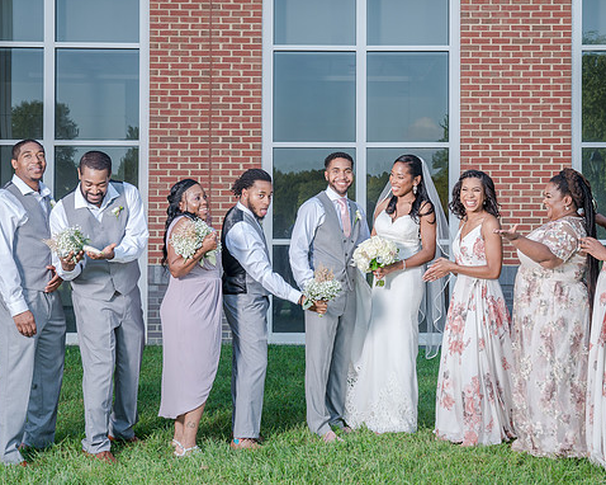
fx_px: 1165
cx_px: 344
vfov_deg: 23.4
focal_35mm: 65
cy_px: 194
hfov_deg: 29.1
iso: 200
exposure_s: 1/200
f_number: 5.6
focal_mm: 48
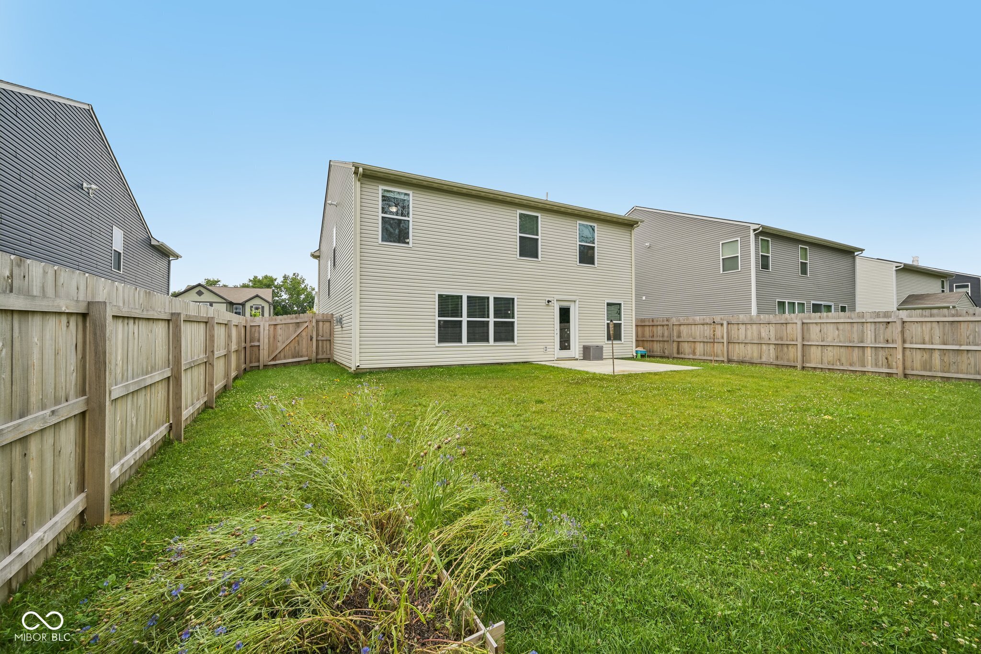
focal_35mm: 14
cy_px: 327
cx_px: 490
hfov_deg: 104.3
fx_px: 381
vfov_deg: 81.2
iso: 100
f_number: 8
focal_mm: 14
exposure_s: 1/250
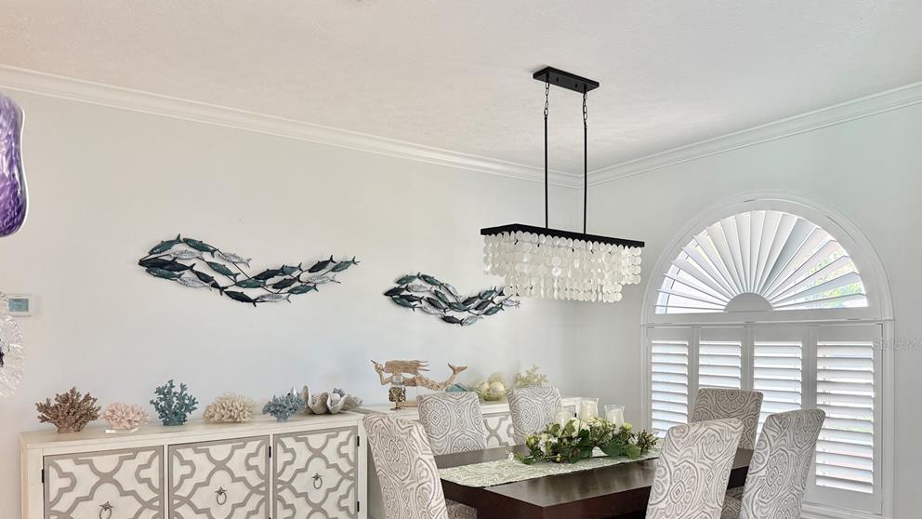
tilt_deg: +0.0
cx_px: 454
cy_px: 344
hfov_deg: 69.9
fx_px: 660
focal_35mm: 27
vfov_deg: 42.3
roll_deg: +0.0
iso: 200
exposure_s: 1/60
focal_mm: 6.76
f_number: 1.78
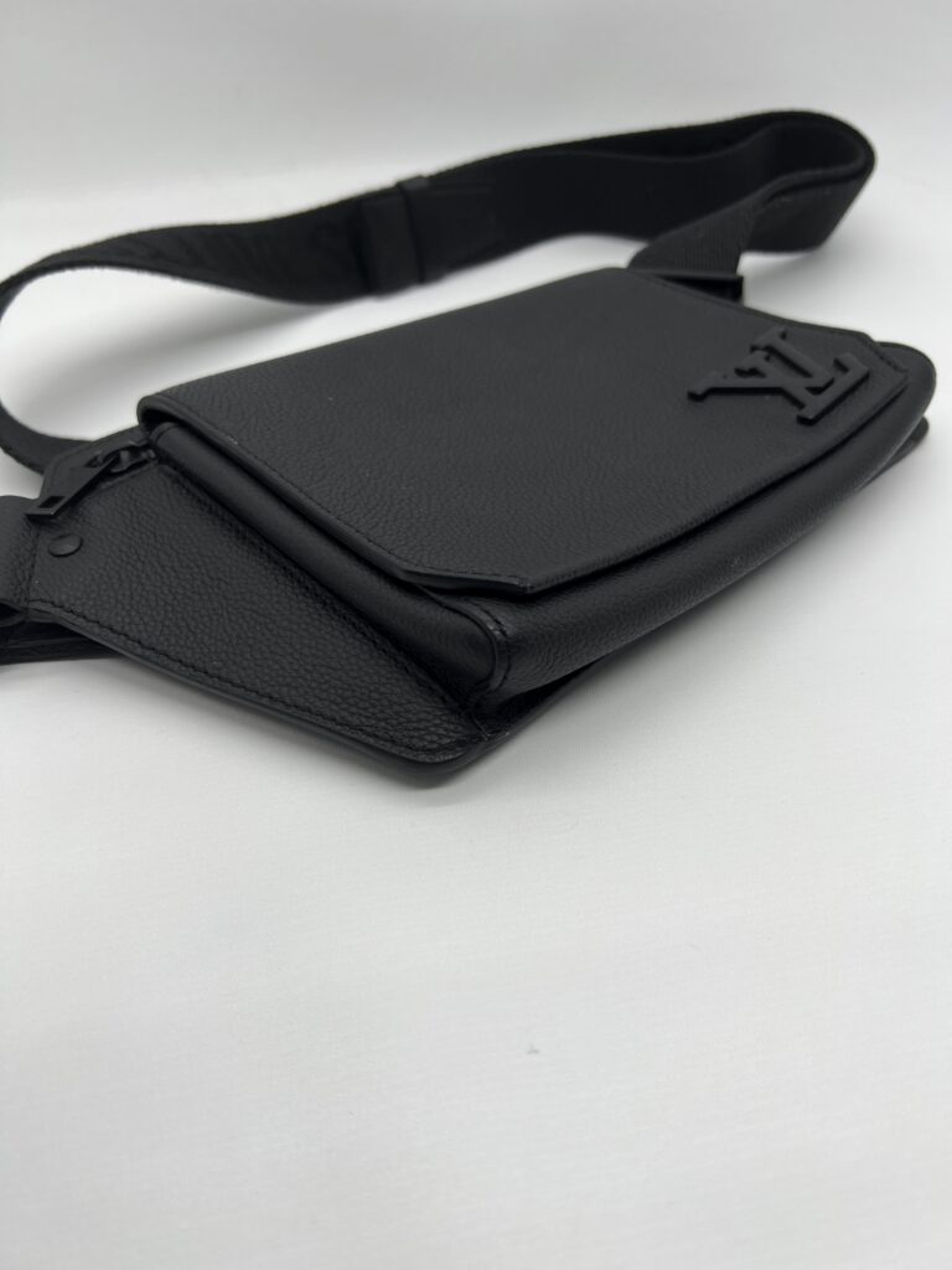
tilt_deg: -38.9
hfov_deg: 53.1
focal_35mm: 26
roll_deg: +1.8
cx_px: 476
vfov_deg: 67.3
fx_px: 953
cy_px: 635
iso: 40
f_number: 1.5
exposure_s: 1/229
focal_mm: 5.7
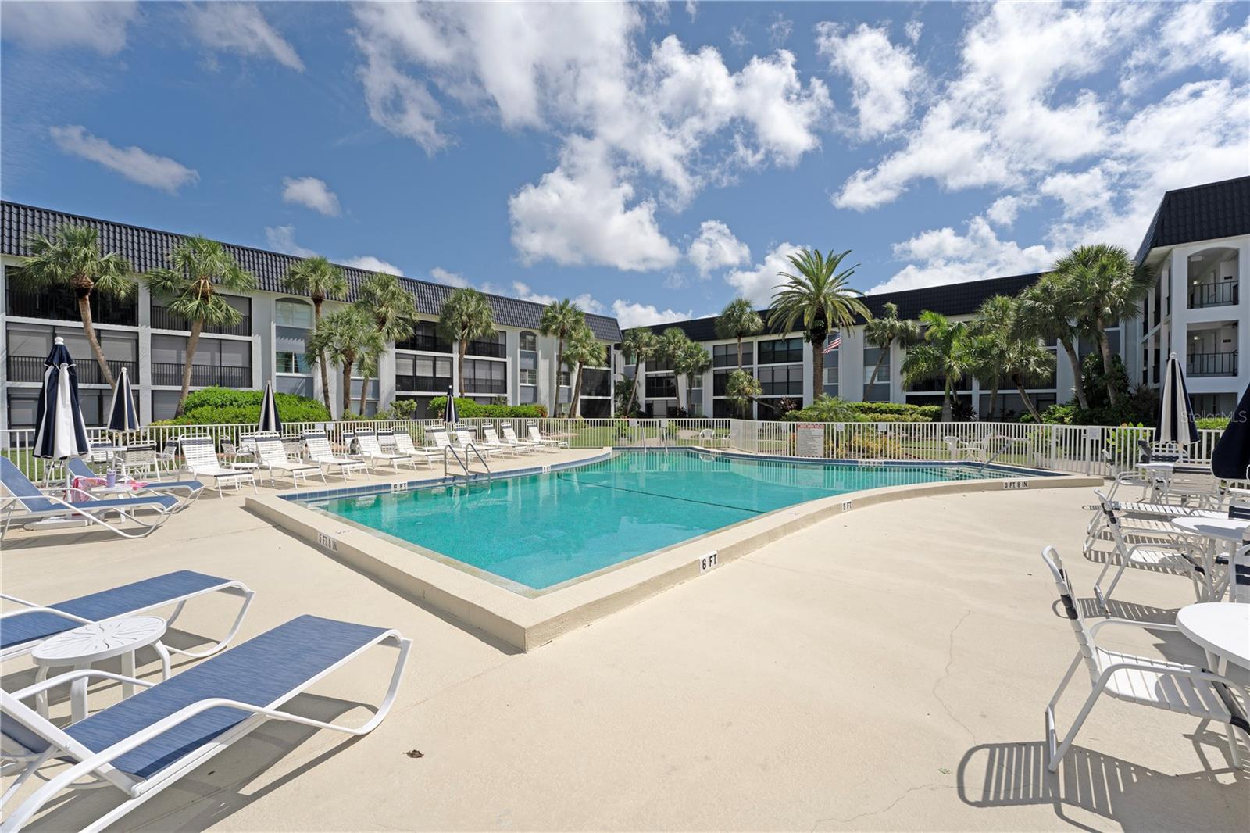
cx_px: 625
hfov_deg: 104.3
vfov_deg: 81.2
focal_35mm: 14
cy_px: 416
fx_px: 486
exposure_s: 1/320
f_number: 10
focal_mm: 14
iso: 100
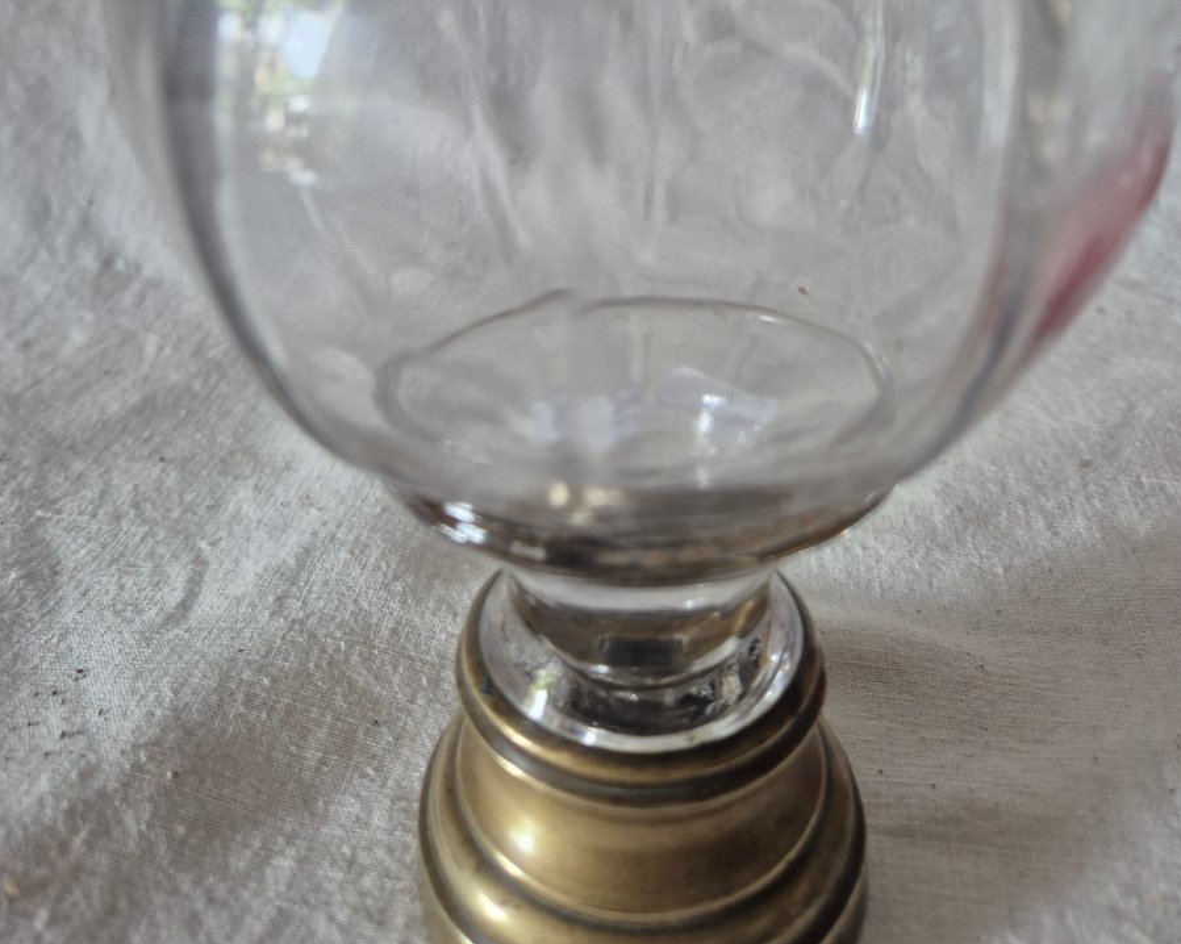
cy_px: 179
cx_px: 590
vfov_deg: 45.8
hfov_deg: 58.8
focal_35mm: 30
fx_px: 1048
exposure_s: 1/100
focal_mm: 5.4
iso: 320
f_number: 1.8
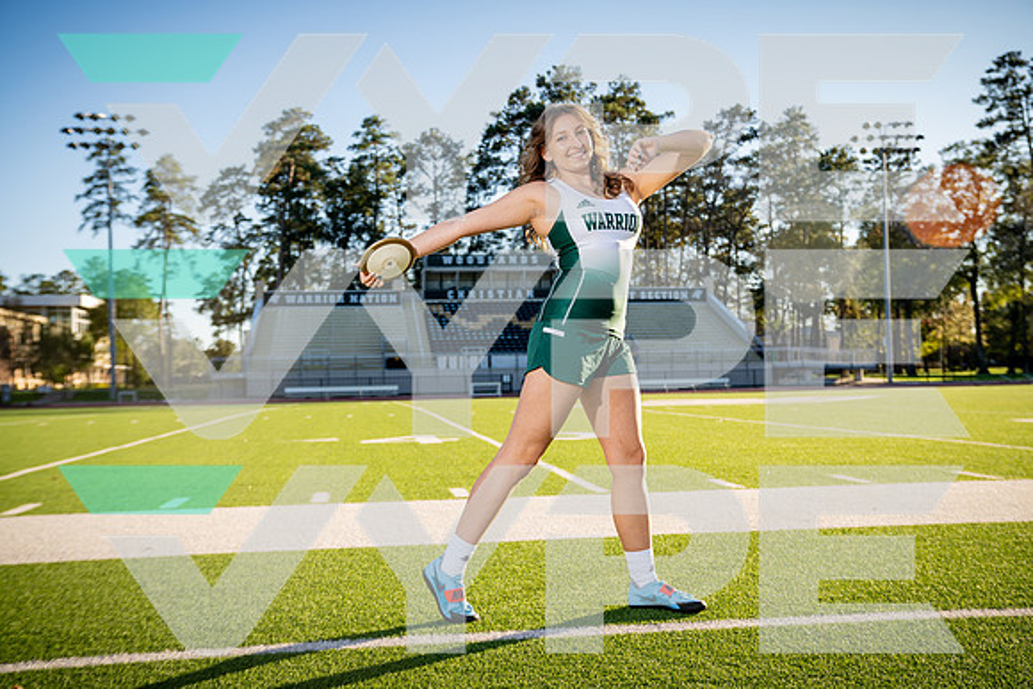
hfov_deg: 50.7
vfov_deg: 35.1
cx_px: 516
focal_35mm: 38
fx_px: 1091
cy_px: 344
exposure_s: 1/250
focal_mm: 38
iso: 100
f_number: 4
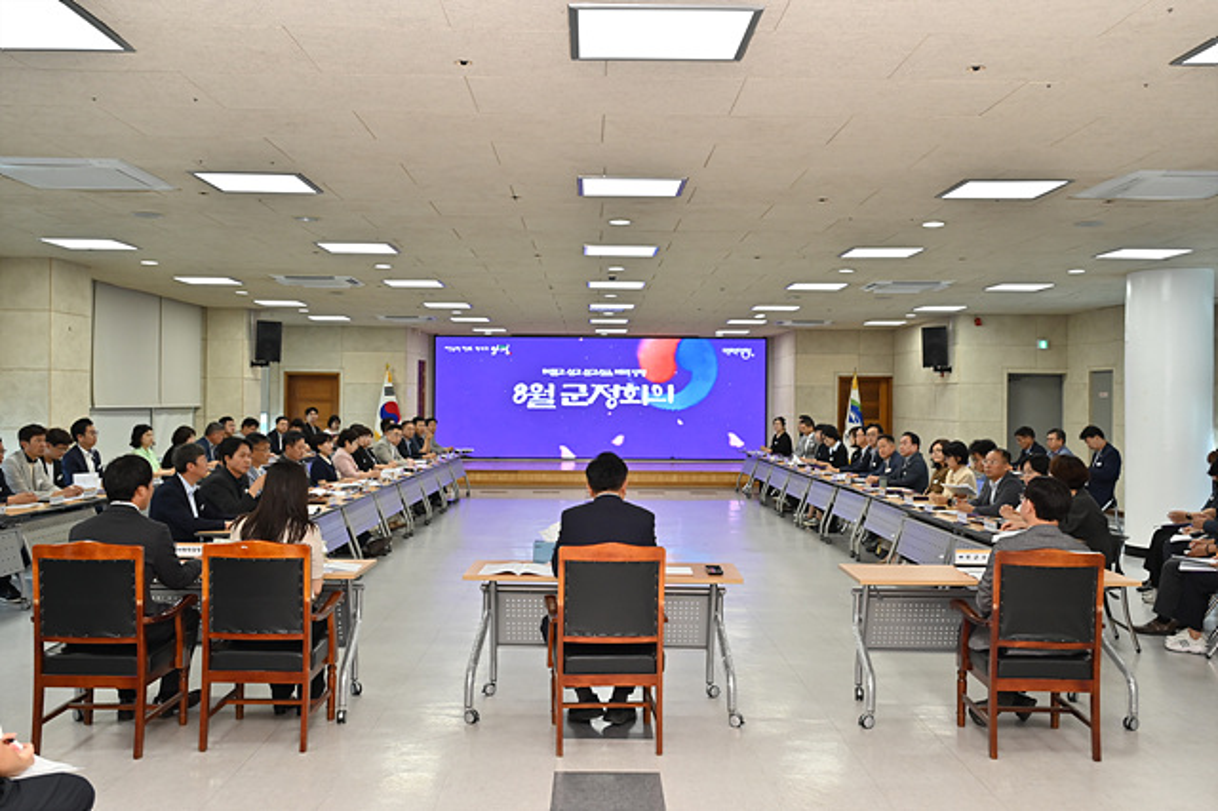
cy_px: 406
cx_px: 609
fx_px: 1048
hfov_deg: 60.3
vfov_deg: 42.3
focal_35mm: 31
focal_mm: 31
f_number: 4
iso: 800
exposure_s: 1/320
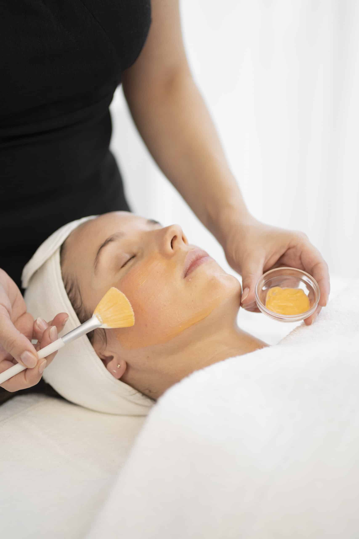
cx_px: 180
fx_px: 1271
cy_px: 270
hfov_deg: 16.1
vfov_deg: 23.9
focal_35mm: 85
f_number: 1.8
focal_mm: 85
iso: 400
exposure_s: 1/100
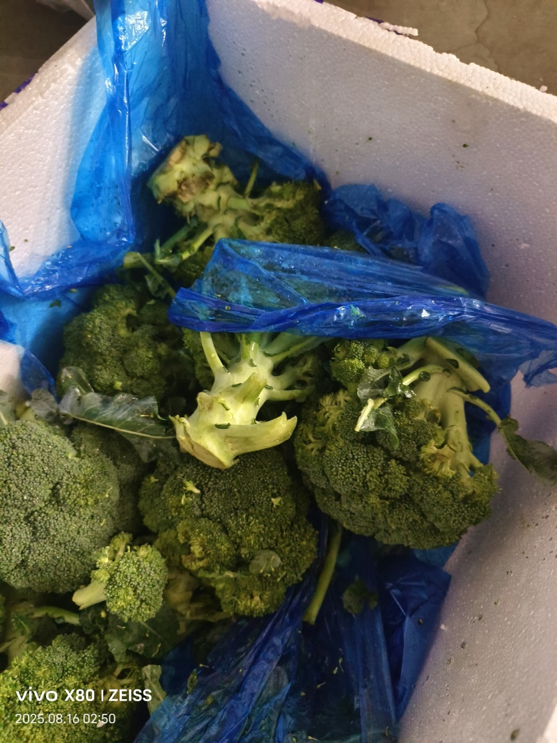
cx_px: 278
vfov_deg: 73.9
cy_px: 372
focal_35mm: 23
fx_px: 494
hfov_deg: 58.9
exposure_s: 1/11.1
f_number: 1.75
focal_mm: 5.5
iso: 8427
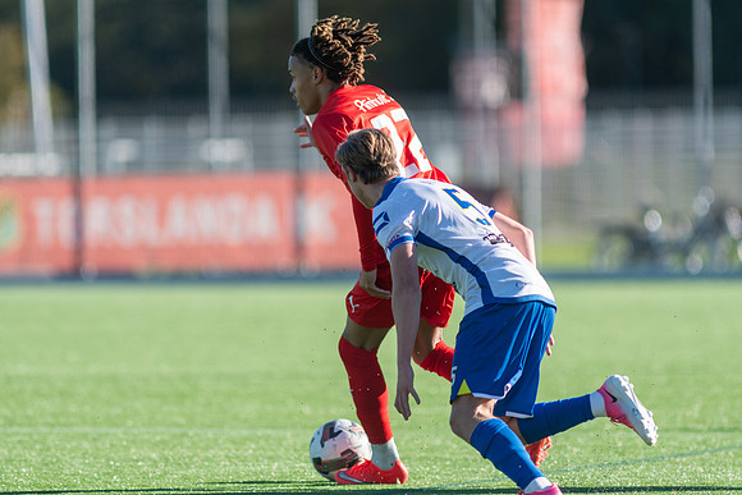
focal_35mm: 450
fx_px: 9277
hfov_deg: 4.6
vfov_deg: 3.1
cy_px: 248
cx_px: 371
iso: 200
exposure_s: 1/2000
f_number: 3.2
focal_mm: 300
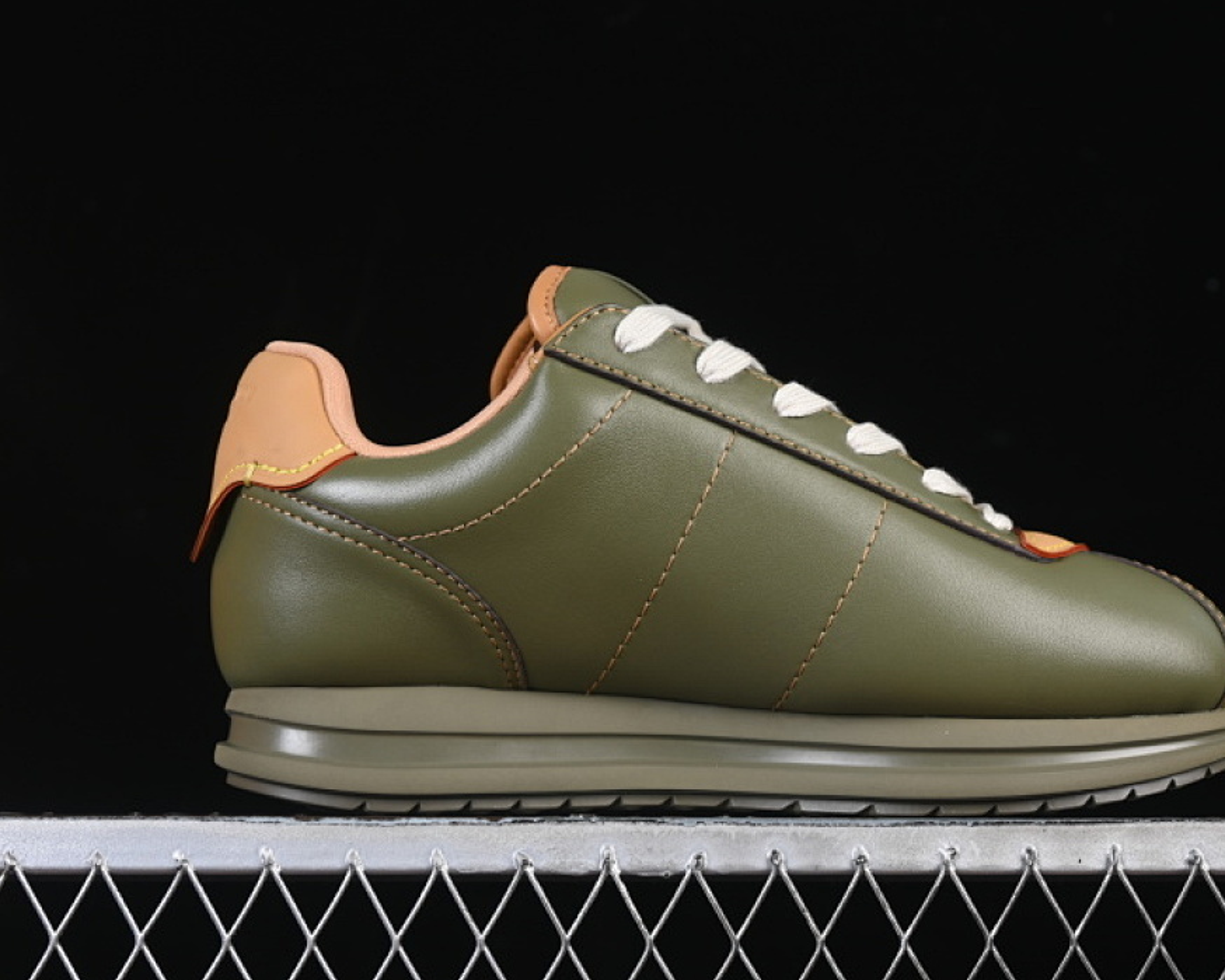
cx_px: 723
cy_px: 501
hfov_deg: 22.0
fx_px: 3154
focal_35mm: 87
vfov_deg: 17.7
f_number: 7.1
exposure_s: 1/60
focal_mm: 50
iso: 160
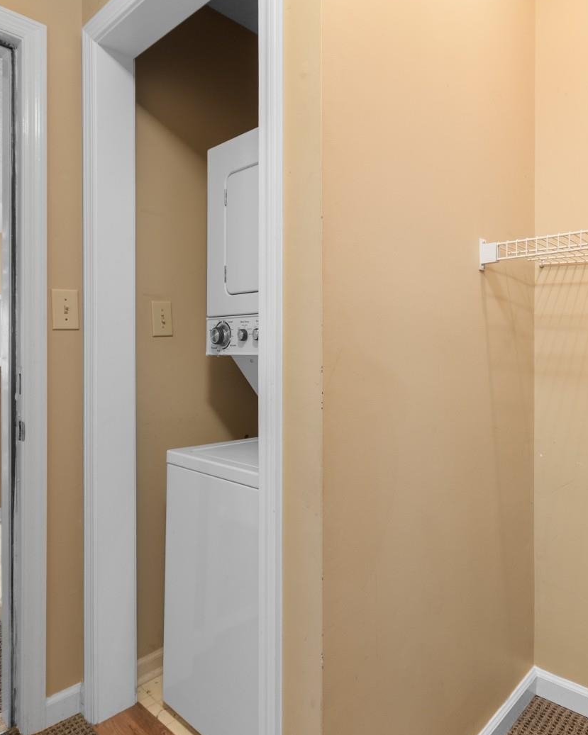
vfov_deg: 75.1
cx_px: 315
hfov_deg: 63.0
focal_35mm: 22
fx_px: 479
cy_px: 374
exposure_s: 1/2
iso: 100
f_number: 4.5
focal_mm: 10
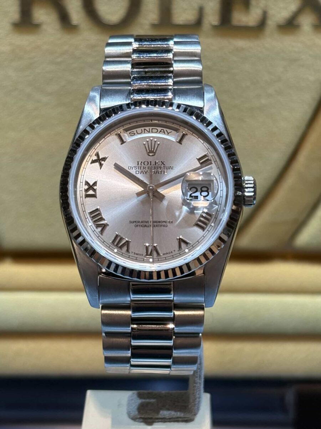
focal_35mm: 52
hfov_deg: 28.0
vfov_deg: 36.8
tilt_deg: -22.6
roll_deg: -0.9
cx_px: 160
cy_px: 214
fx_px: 643
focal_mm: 5.96
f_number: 1.6
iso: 50
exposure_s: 1/100
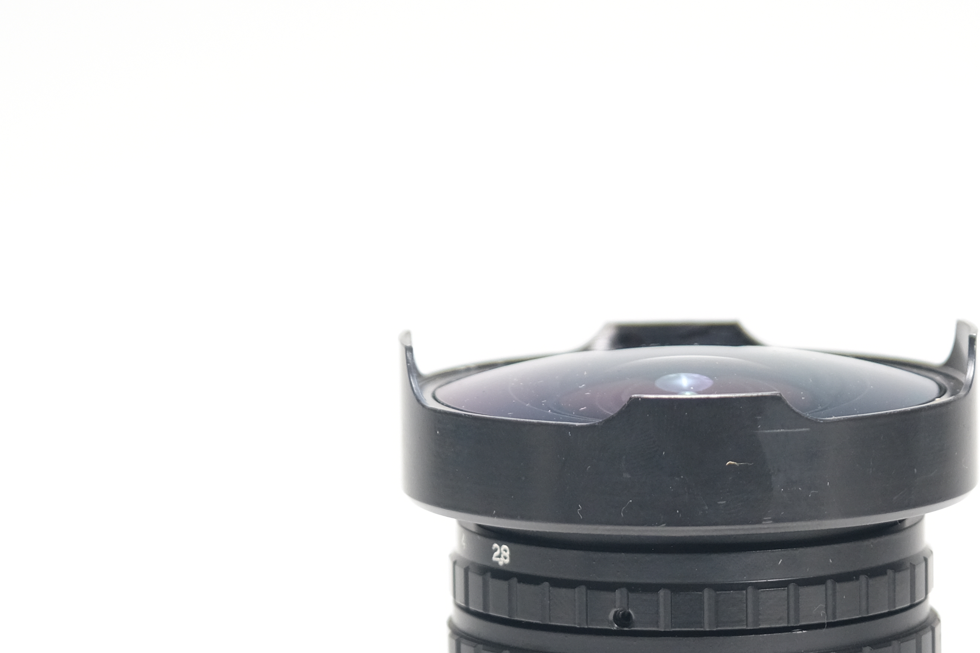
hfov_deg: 8.8
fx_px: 6342
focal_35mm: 233
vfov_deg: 5.9
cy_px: 717
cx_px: 684
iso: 640
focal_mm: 65.2
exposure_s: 1/160
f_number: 4
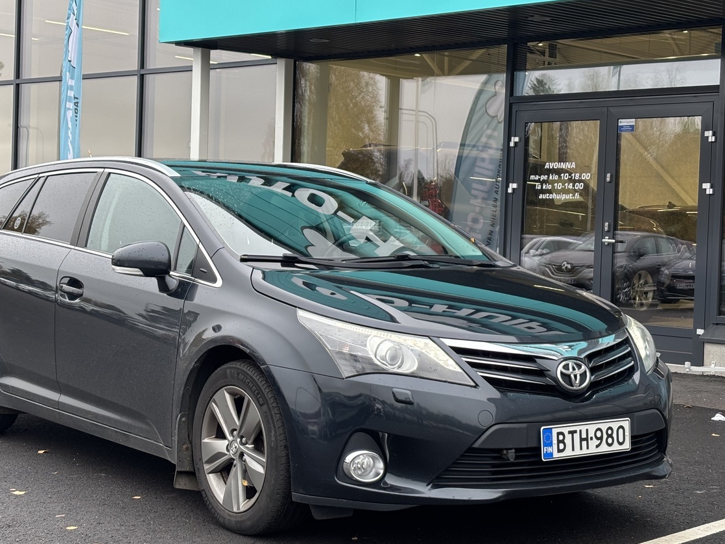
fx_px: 1403
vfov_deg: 21.9
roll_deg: -2.1
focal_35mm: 67
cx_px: 332
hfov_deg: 29.0
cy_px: 249
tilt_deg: -1.5
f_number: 1.6
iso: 32
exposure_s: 1/121
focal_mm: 5.96
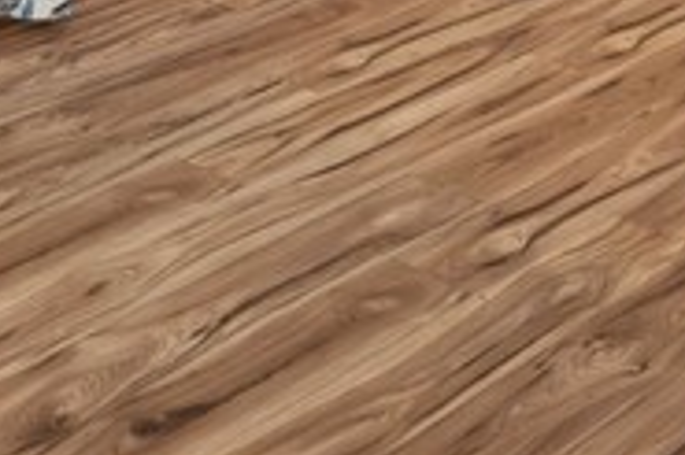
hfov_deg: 19.6
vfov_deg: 10.9
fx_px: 1901
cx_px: 737
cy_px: -740
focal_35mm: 100
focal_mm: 17
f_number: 8
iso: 400
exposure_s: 2
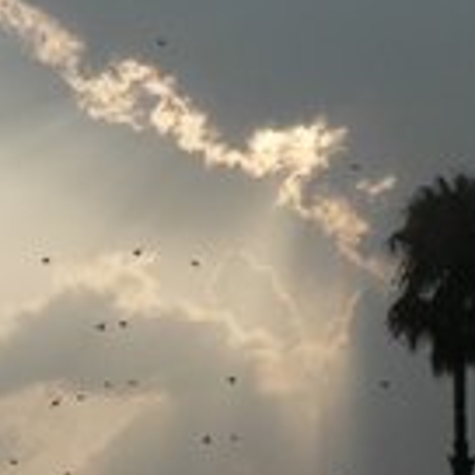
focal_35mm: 245
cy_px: 211
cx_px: 276
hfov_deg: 7.1
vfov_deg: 7.1
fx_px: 3804
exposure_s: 1/1000
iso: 100
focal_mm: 14
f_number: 8
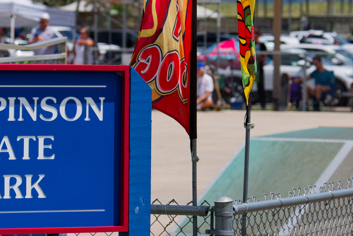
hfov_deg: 8.3
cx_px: -33
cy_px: 61
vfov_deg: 5.6
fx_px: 2412
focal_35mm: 246
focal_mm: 70
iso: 250
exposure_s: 1/5000
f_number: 4
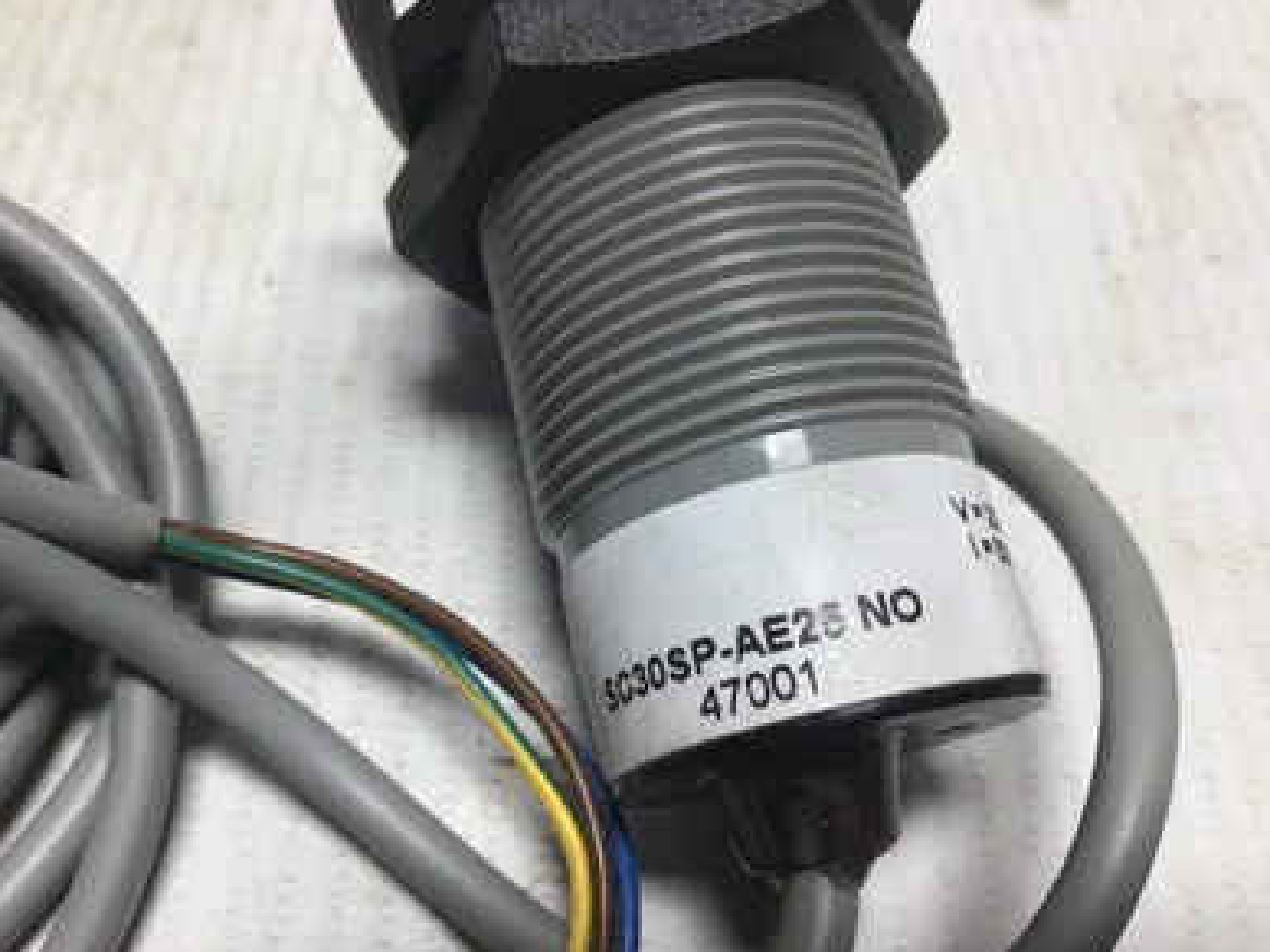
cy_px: 484
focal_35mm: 32
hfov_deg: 56.8
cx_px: 619
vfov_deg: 44.2
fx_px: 1174
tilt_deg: -57.9
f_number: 2.4
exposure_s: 1/120
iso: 25
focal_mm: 3.3
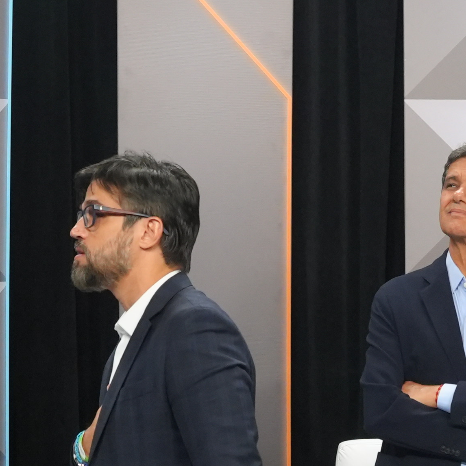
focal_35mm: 123
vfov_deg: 13.8
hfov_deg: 14.0
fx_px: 1873
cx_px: 464
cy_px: 548
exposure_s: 1/125
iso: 2000
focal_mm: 24
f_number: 4.5
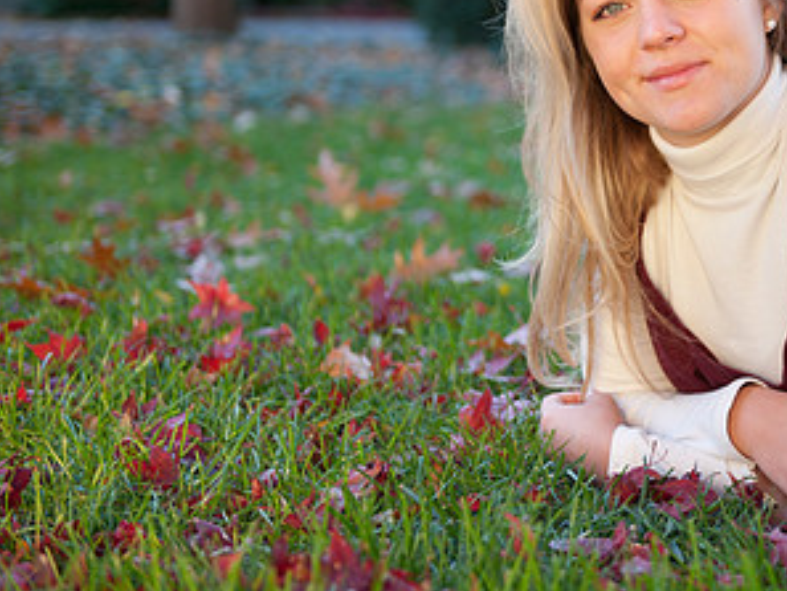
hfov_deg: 18.3
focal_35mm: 105
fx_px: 2388
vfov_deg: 14.0
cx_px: 763
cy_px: 135
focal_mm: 56
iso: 100
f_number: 2.8
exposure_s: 1/200
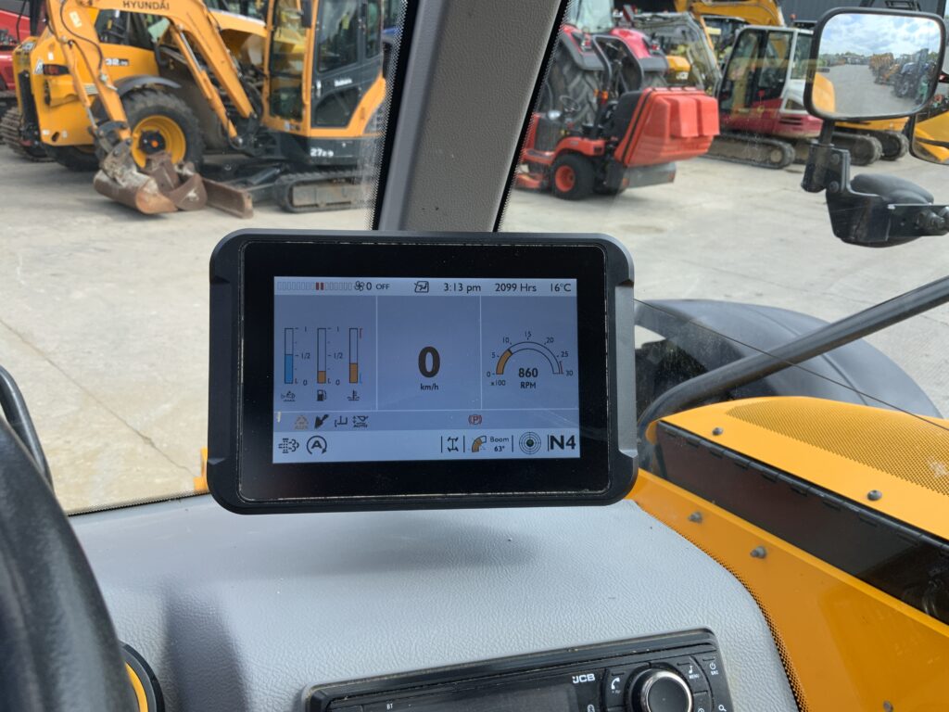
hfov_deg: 61.7
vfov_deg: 48.2
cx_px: 474
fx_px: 795
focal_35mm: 29
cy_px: 356
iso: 16
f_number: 1.8
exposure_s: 1/409
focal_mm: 3
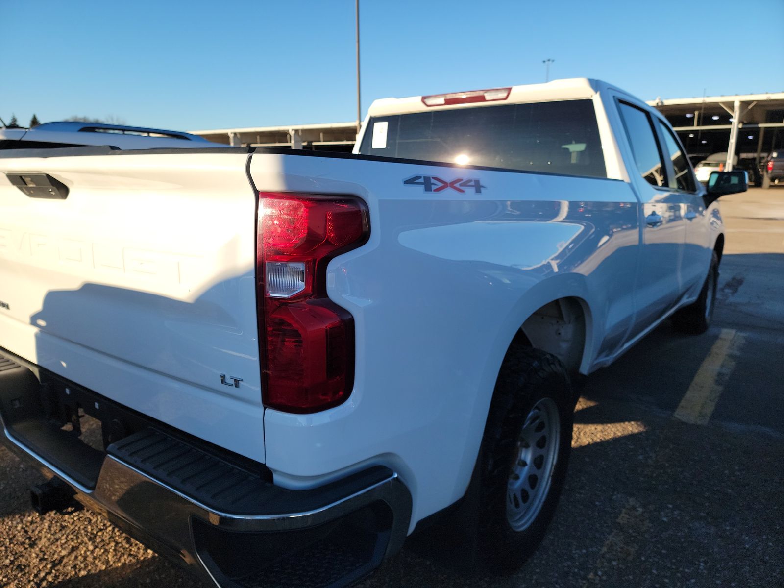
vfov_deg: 56.8
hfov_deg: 71.6
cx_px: 392
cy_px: 294
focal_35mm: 24
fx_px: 544
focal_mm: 6.7
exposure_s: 1/486
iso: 50
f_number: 1.8
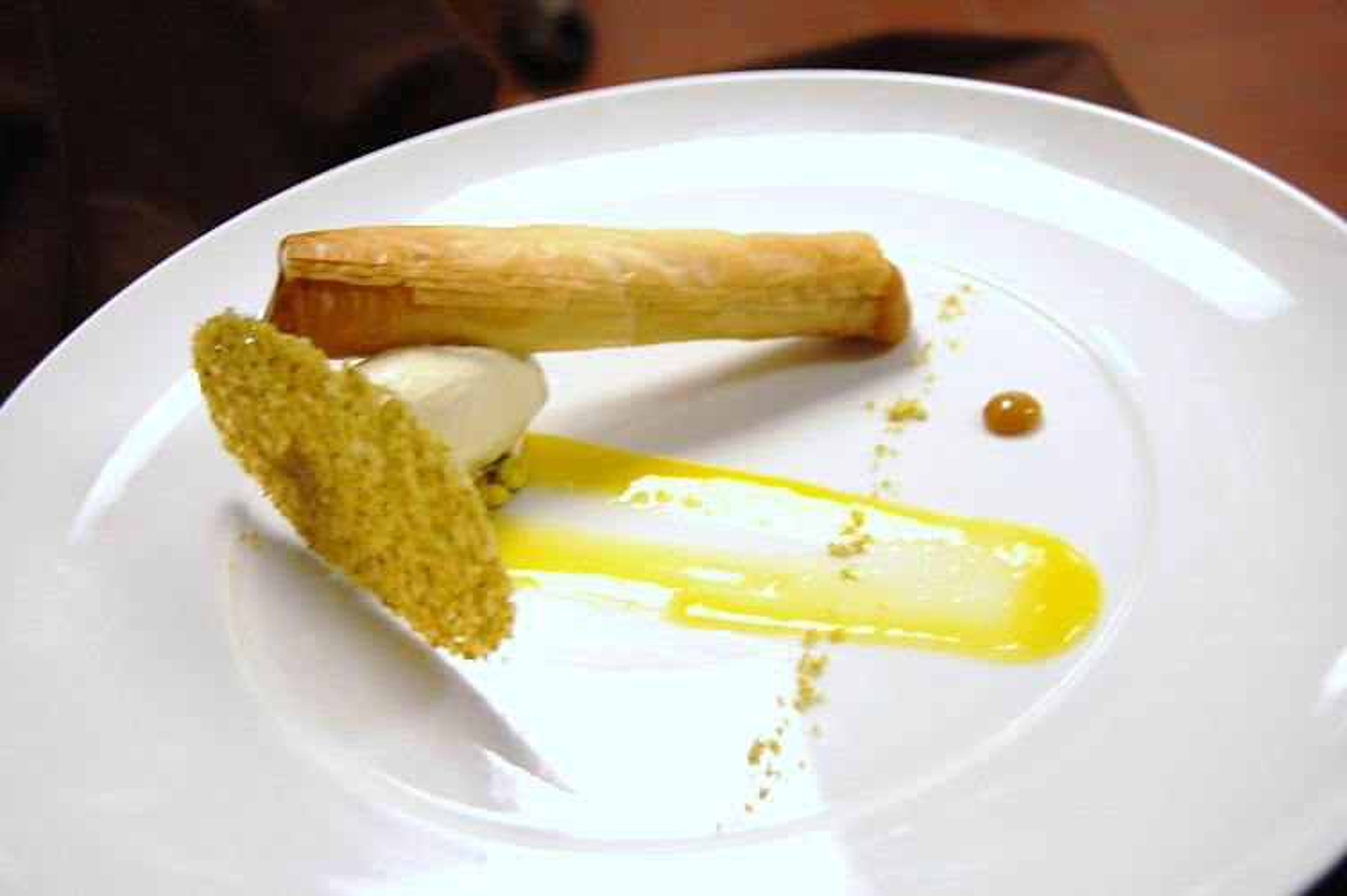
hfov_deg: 43.6
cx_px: 674
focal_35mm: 45
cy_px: 448
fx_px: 1682
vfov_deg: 29.8
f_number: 4.2
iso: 200
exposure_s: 1/30
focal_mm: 30
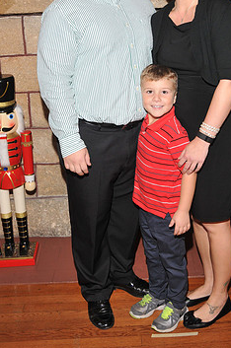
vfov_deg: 37.7
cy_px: 102
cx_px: 150
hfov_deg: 25.9
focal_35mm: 52
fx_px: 501
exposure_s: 1/60
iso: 400
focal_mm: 21
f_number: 5.6
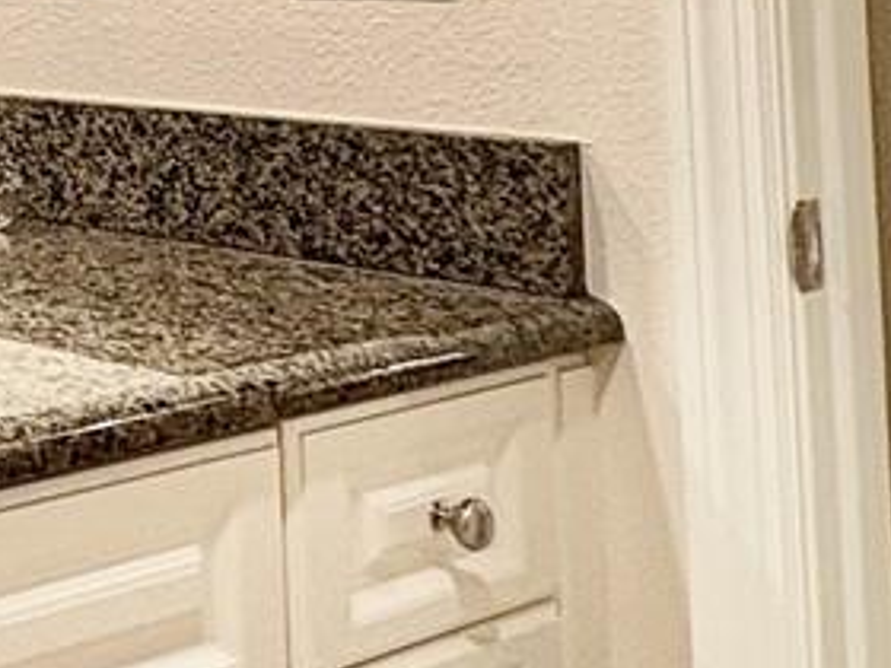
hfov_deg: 17.5
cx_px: -885
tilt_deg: +3.0
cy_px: -219
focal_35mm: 80
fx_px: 2059
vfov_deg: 17.2
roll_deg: +0.6
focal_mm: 2.22
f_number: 2.2
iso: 160
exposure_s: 1/60
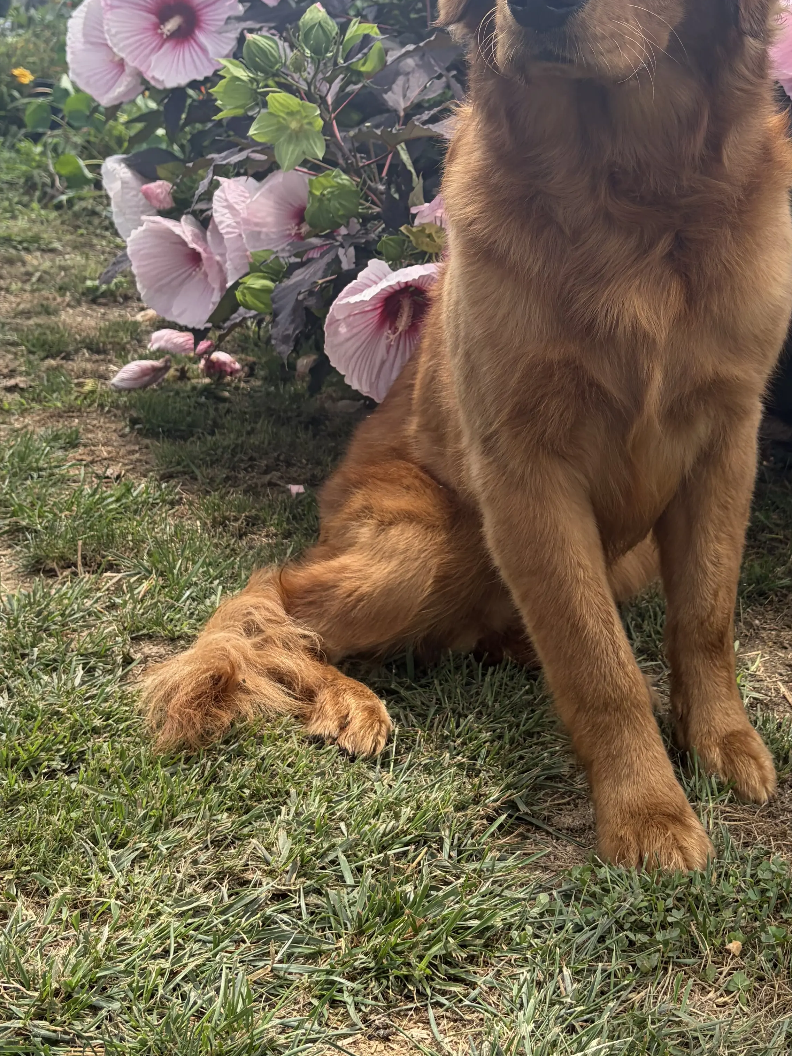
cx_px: 553
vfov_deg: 38.5
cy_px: 366
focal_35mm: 49
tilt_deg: -13.3
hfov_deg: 29.4
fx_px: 1495
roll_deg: -0.3
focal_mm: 5.96
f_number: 1.6
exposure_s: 1/1587
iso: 64
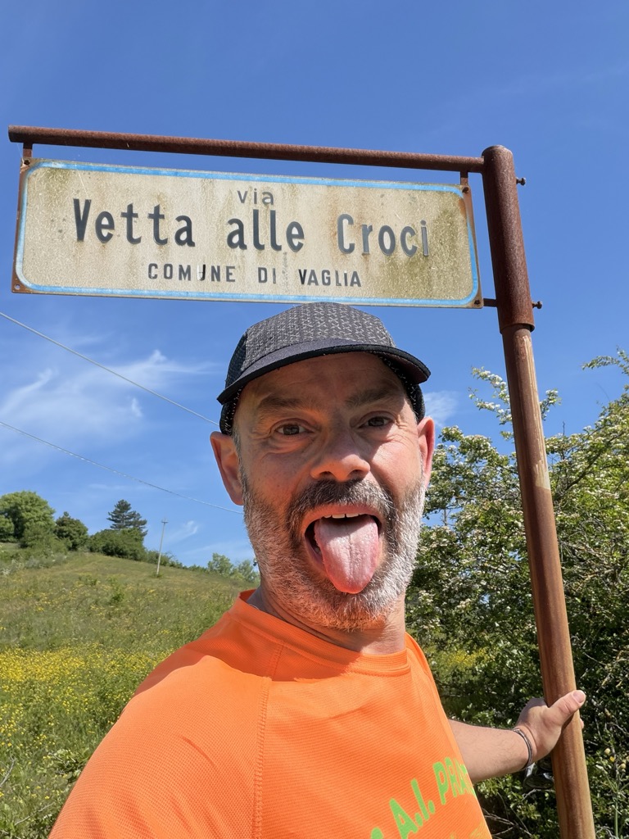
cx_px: 314
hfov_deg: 46.8
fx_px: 727
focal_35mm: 30
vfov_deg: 60.0
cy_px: 420
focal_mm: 2.71
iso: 40
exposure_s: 1/904
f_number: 1.9
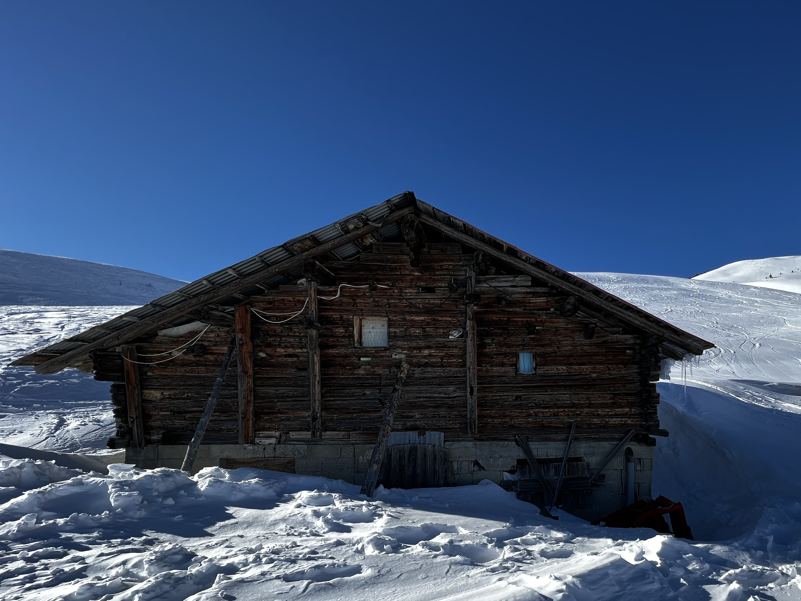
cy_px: 379
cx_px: 493
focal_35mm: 17
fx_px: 393
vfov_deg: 73.4
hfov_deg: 89.5
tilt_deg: +4.2
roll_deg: +0.4
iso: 32
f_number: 1.8
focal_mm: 1.57
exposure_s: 1/608
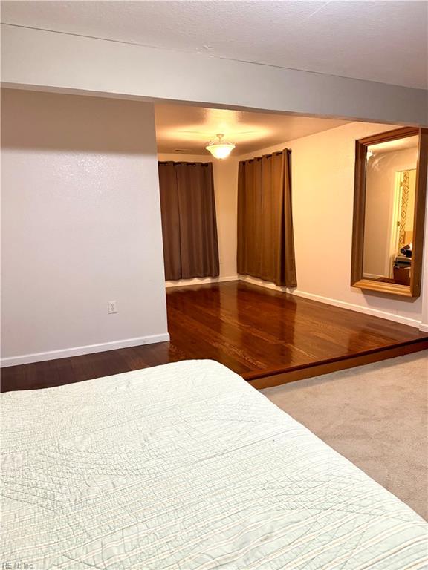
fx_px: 396
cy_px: 285
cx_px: 214
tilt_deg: -10.0
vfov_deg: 71.6
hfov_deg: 56.8
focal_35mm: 24
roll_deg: +2.3
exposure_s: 1/60
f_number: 1.78
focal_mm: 6.76
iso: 640
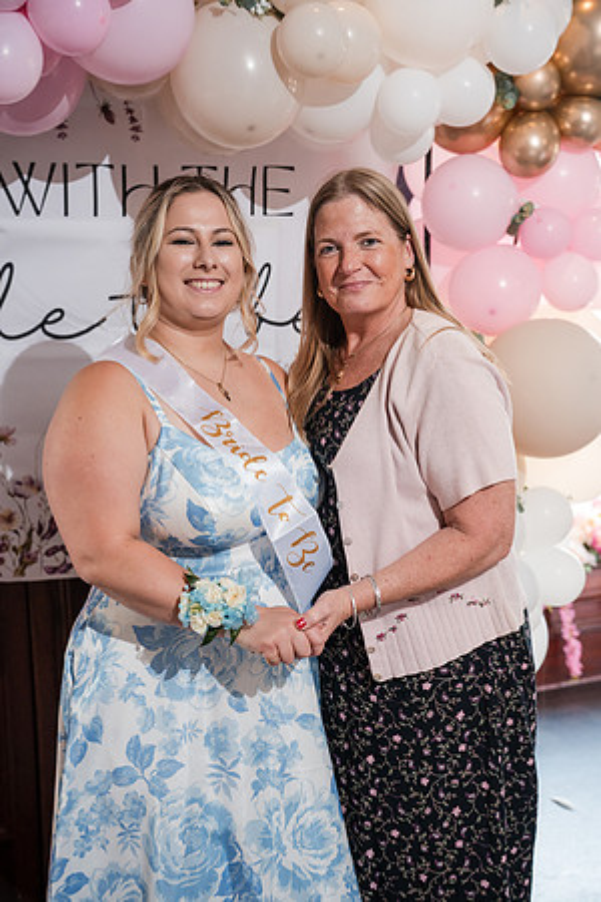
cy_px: 451
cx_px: 300
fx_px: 1402
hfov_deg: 24.2
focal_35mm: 56
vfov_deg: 35.6
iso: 2000
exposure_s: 1/250
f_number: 4
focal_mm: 56
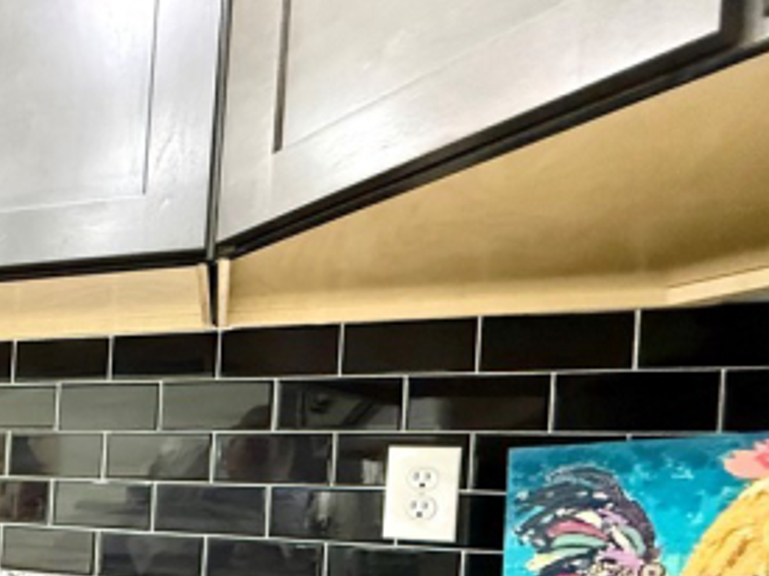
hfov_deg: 40.6
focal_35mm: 34
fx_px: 755
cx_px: -122
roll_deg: -2.8
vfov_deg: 38.7
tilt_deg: +2.1
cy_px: 523
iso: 640
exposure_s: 1/60
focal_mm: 2.22
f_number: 2.2
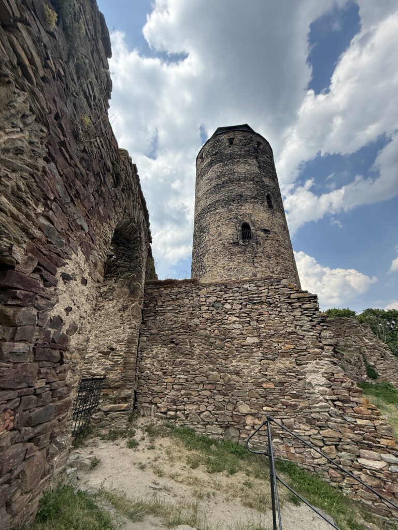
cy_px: 265
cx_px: 199
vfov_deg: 102.1
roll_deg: -0.6
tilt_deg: +27.0
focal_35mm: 14
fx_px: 215
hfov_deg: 85.7
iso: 64
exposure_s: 1/1961
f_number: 2.2
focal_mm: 2.22
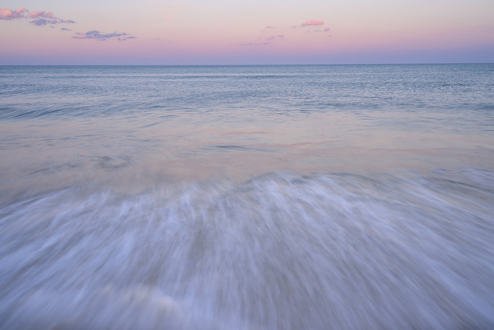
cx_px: 247
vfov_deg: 46.4
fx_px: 384
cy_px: 165
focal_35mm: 28
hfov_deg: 65.5
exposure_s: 1/2.5
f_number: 14
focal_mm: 28
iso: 50
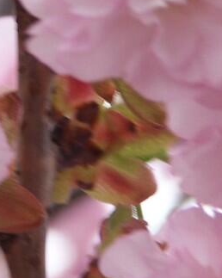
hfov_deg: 3.0
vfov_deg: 3.7
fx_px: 4299
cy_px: 75
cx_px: -5
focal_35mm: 523
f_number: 3.2
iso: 80
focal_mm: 28
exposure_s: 1/200
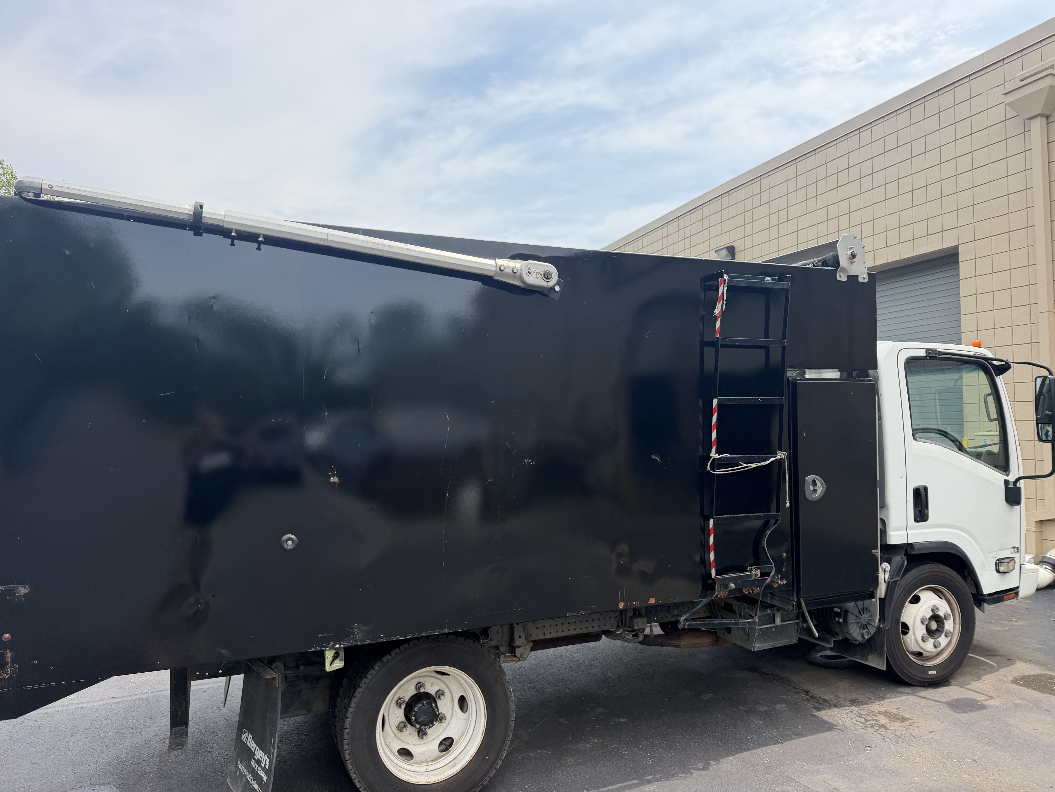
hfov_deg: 71.6
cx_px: 528
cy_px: 396
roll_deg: +1.8
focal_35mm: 24
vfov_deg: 56.8
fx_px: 731
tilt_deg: +4.1
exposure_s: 1/2907
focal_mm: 6.76
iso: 100
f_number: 1.78
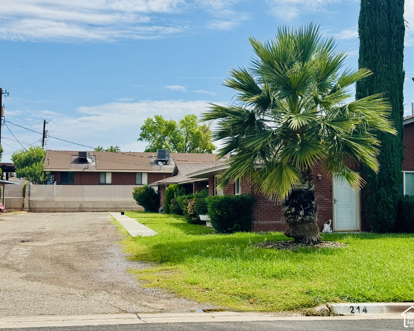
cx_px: 205
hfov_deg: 36.7
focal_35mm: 51
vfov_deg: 29.7
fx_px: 625
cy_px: 163
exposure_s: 1/7092
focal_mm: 6.76
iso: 64
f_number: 1.78
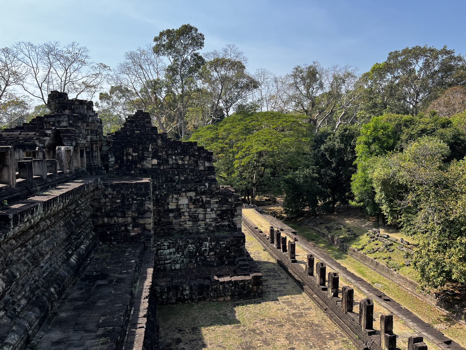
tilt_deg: -4.0
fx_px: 350
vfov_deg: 53.1
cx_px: 233
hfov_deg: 67.3
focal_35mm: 26
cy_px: 175
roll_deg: +1.3
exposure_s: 1/1575
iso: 50
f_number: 1.5
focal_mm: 5.7
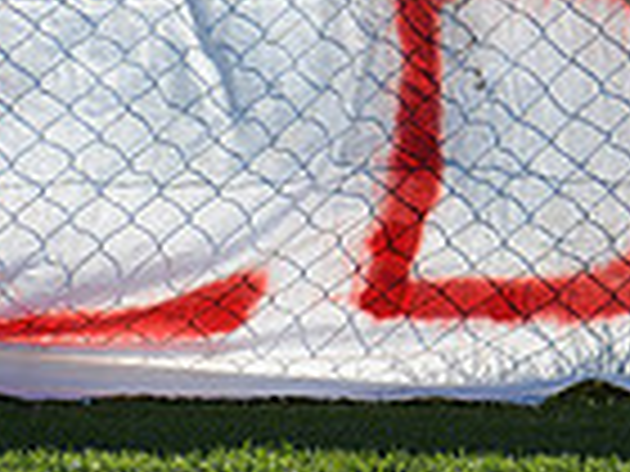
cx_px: 626
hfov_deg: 2.3
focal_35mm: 877
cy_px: -74
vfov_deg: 1.7
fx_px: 15961
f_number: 5.3
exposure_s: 1/2000
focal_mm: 220
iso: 500
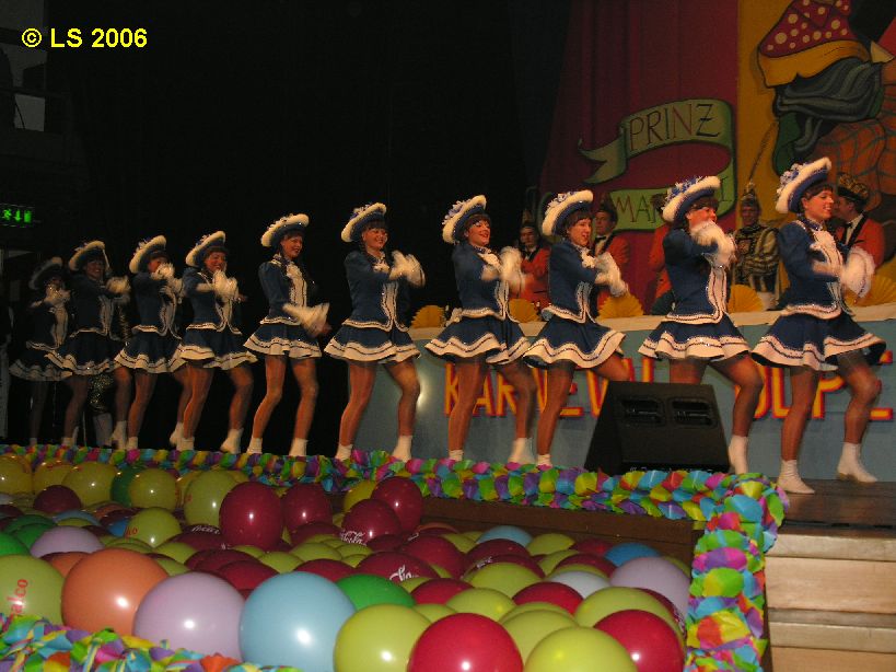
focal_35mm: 59
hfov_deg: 32.7
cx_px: 448
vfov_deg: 24.8
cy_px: 336
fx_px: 1527
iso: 100
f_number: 4
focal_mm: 15
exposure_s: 1/60.1
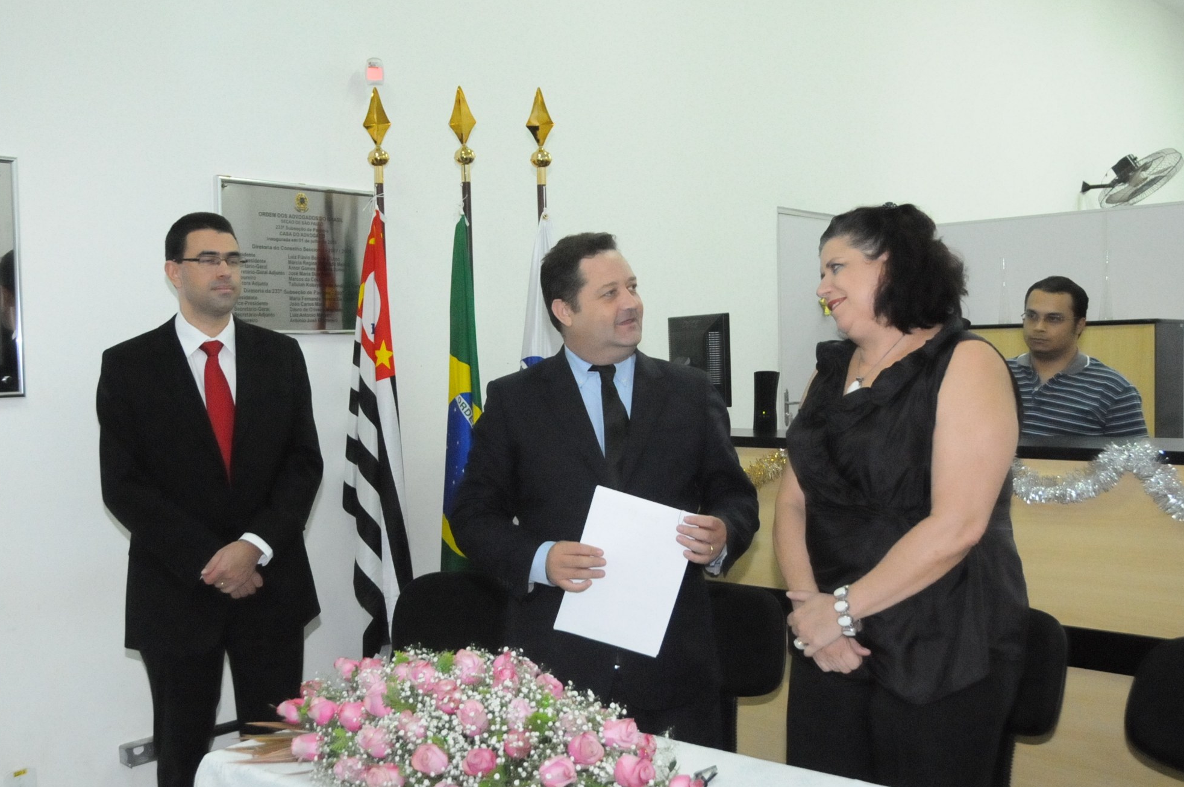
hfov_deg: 53.2
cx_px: 560
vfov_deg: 36.8
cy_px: 379
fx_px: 1183
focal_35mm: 36
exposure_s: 1/200
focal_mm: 22
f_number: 4.5
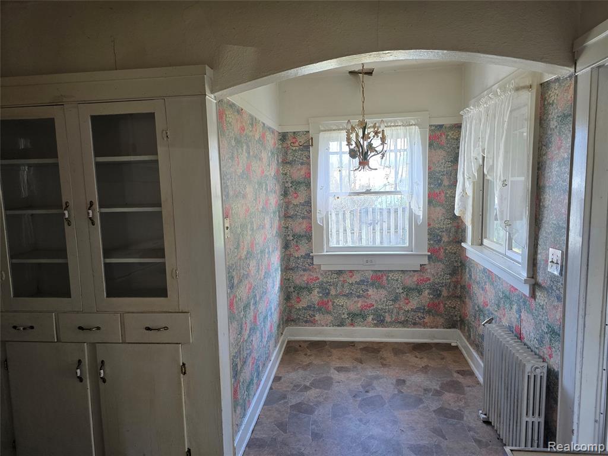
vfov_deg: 58.9
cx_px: 304
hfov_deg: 73.9
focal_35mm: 23
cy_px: 228
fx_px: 404
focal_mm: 6.3
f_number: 1.7
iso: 125
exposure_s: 1/180
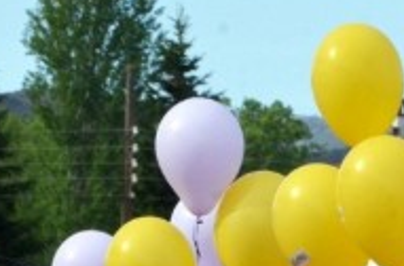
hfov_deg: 3.0
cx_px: 536
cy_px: 477
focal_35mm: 696
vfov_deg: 2.0
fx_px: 7785
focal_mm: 122
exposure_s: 1/1000
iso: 2000
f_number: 16
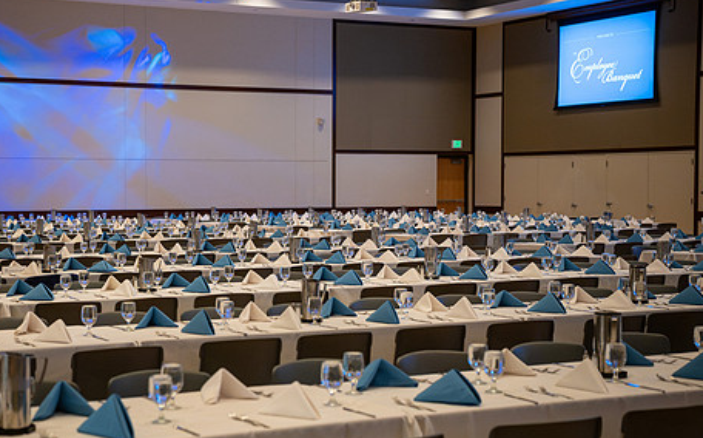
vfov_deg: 19.4
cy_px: 243
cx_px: 248
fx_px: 1282
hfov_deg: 30.5
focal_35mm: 67
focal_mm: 46
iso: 2000
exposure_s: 1/200
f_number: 2.8
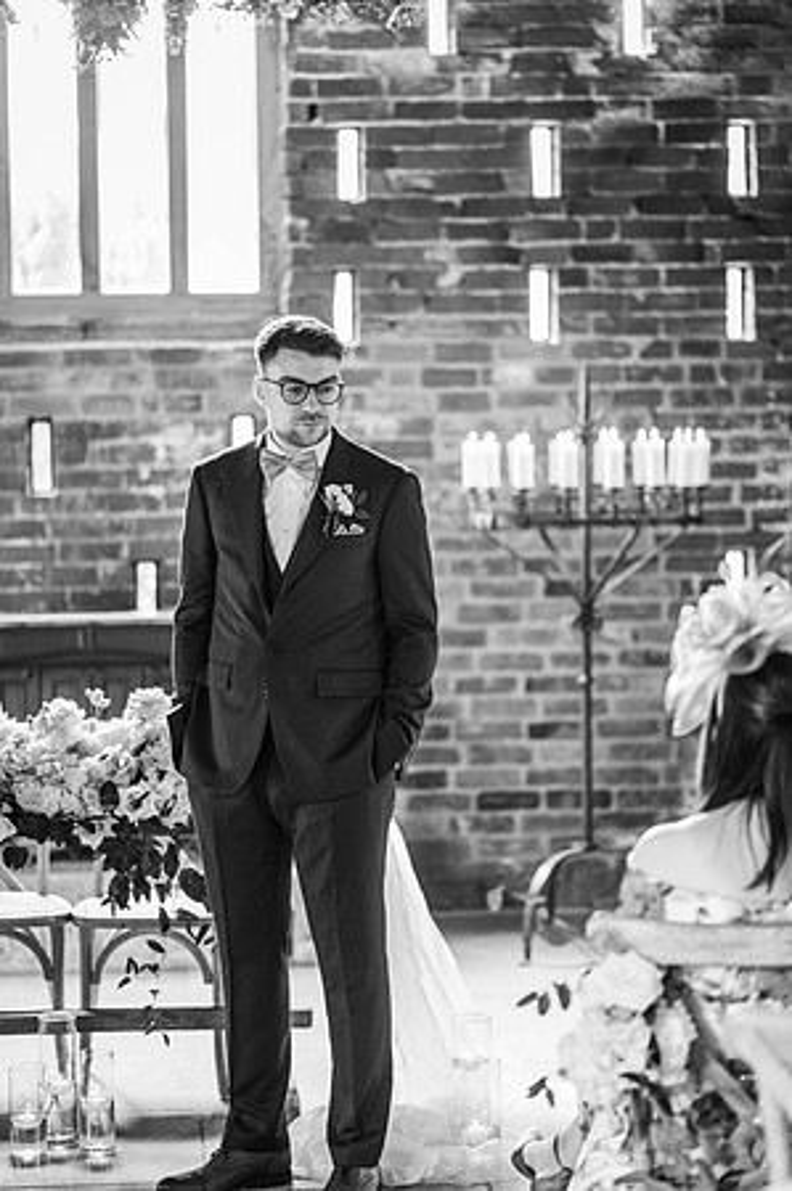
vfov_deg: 23.9
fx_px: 2811
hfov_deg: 16.0
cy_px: 596
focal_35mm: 85
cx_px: 396
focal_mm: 85
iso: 900
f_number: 1.8
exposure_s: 1/200
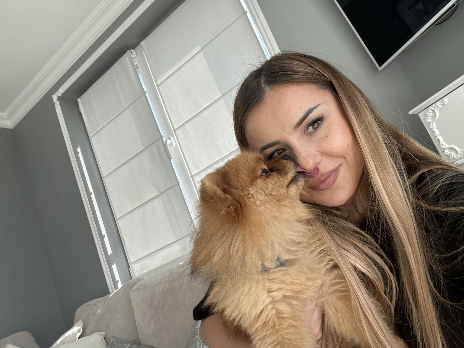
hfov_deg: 73.9
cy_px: 174
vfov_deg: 58.9
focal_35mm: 23
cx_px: 232
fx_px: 308
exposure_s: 1/123
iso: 20
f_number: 1.9
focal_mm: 2.69
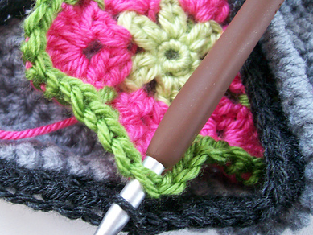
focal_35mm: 45
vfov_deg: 32.2
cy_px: 117
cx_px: 121
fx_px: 407
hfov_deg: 41.8
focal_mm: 5.8
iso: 160
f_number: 2.8
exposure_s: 1/19.1
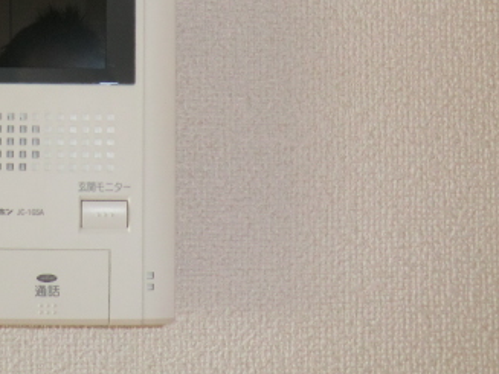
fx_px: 677
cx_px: 89
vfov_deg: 30.5
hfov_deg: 38.7
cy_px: 107
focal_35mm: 47
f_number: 3.2
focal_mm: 4.3
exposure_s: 1/60
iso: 160
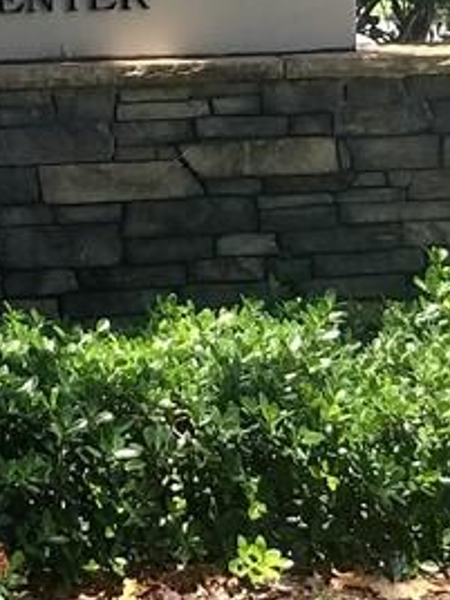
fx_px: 1785
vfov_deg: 18.9
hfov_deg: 14.4
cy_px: 132
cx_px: 204
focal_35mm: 103
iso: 50
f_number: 1.7
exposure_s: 1/1126
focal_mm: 3.93
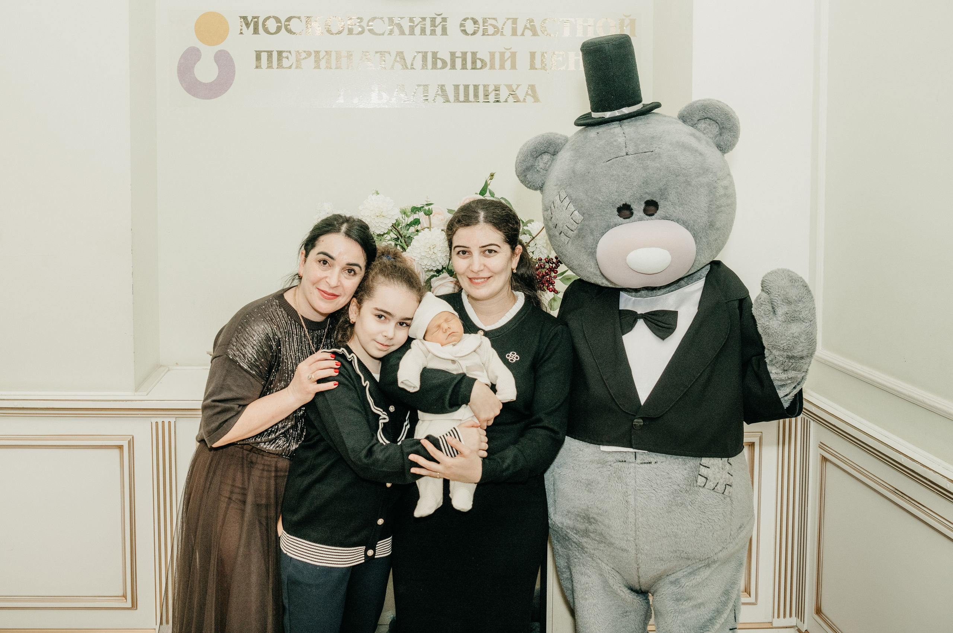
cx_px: 415
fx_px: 987
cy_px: 237
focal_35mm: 37
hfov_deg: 51.4
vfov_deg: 35.4
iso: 320
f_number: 4.5
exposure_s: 1/160
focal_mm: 29
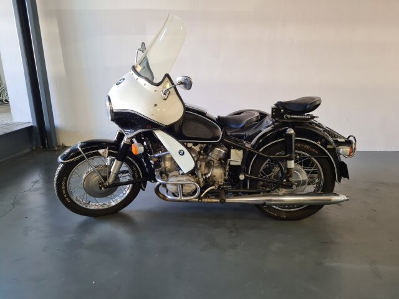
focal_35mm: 26
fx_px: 300
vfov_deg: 53.1
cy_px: 150
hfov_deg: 67.3
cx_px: 200
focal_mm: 5.4
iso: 200
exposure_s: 1/50
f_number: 1.8
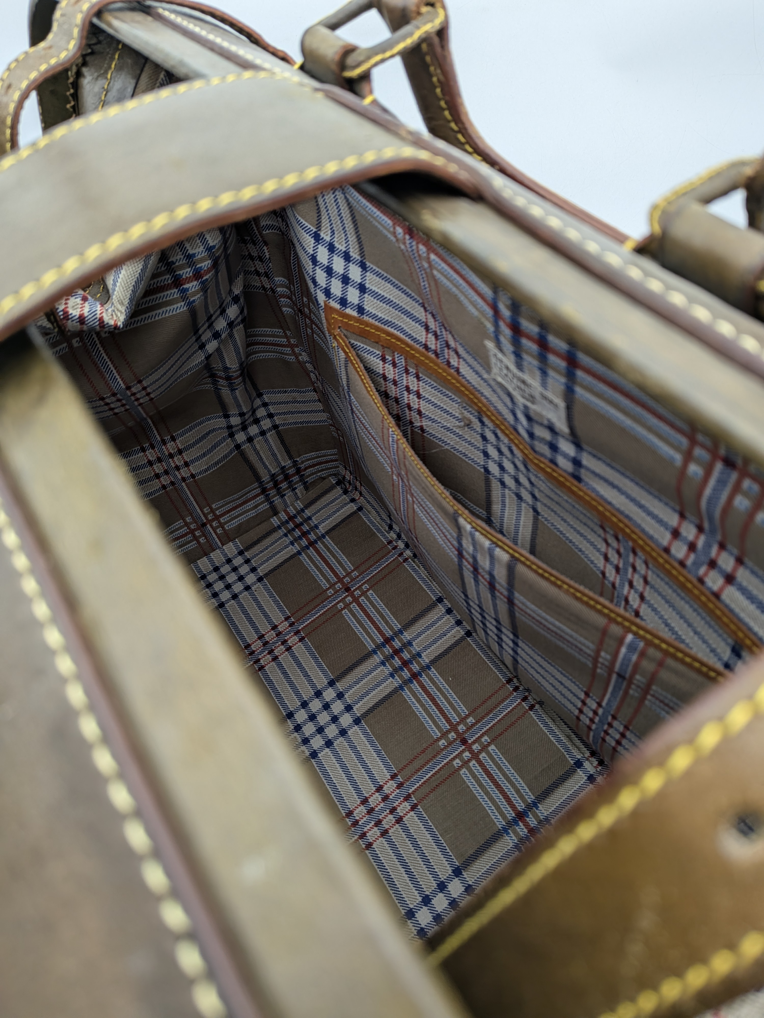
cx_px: 382
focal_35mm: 24
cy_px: 509
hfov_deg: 56.8
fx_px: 706
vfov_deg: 71.6
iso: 42
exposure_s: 1/74.3
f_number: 1.7
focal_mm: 4.53
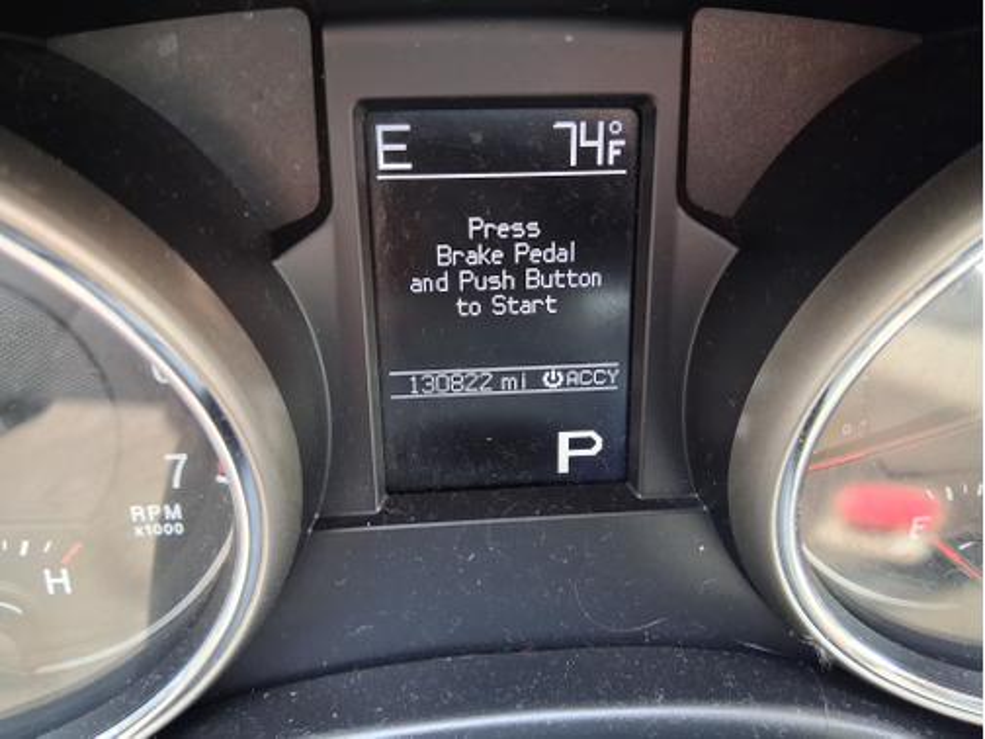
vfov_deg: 53.1
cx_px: 492
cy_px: 370
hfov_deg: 67.3
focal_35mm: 26
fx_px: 740
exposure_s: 1/60
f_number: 1.8
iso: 500
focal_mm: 3.98
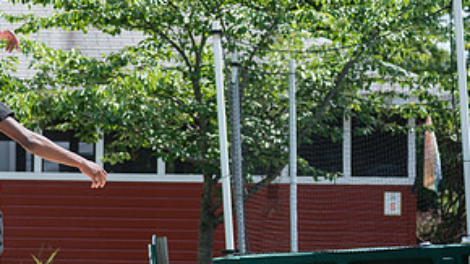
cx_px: -59
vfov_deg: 5.9
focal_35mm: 205
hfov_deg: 10.4
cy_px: 111
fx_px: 2554
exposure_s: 1/1000
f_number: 4
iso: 200
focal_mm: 80
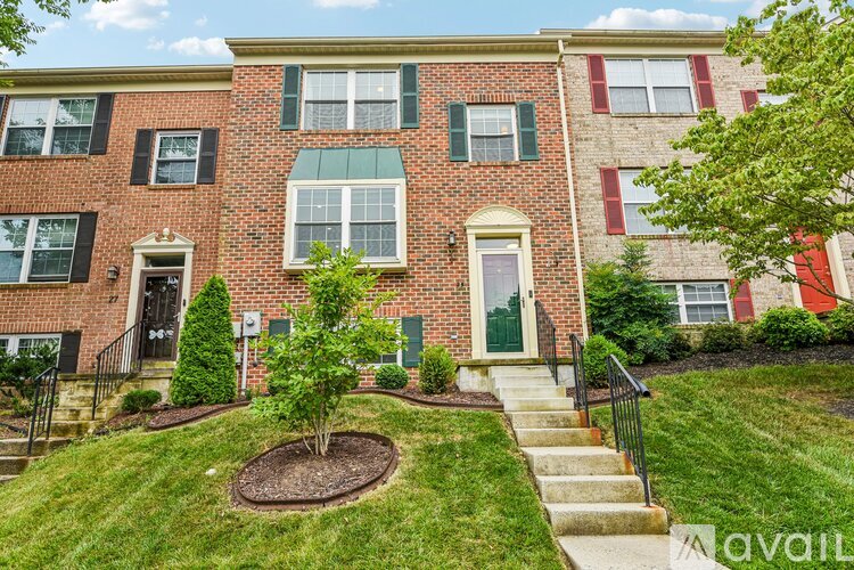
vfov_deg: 57.2
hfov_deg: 78.6
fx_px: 522
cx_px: 427
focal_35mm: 22
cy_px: 285
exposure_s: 1/200
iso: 400
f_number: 8
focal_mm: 22
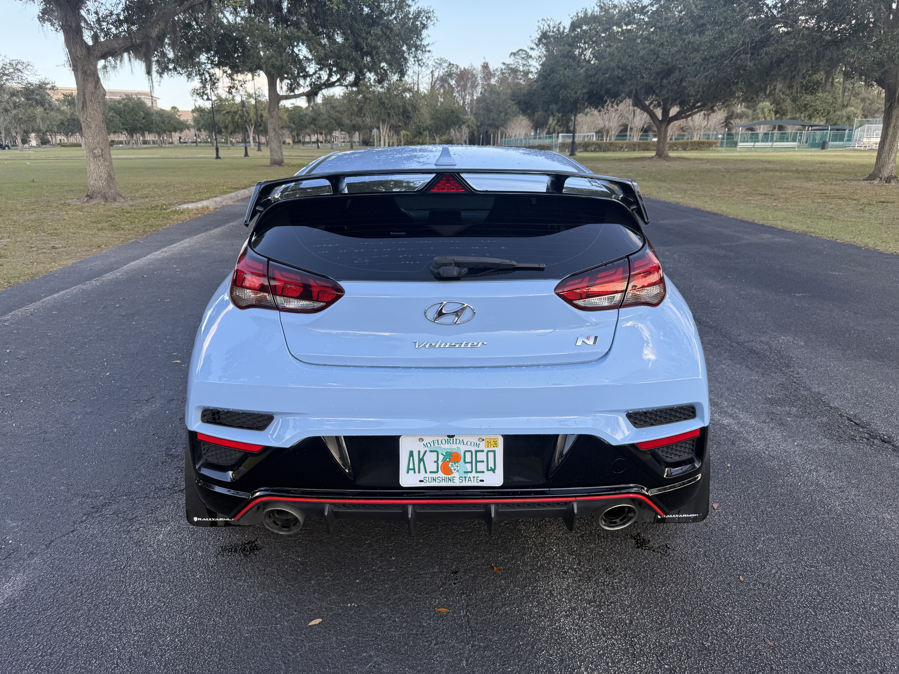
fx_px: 623
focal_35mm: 24
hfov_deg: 71.6
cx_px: 450
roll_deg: +0.8
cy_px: 337
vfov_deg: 56.8
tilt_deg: -16.6
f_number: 1.78
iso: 80
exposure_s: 1/598
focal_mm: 6.76
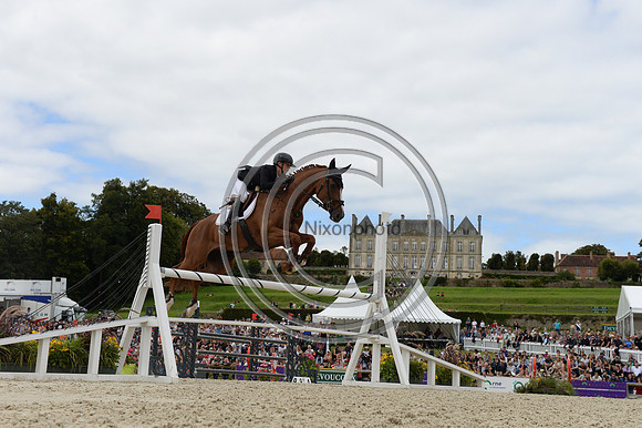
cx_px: 321
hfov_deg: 39.6
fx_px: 891
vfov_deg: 27.0
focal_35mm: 50
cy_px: 214
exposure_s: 1/3200
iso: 1250
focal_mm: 50
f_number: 9
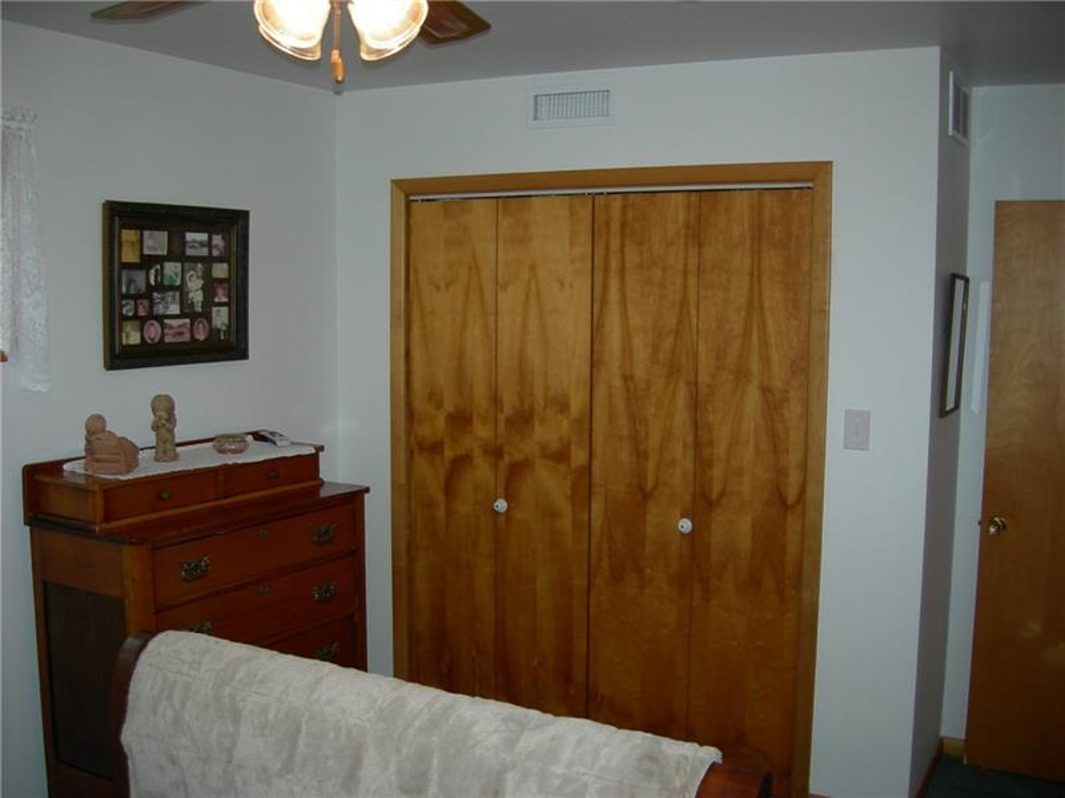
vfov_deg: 39.7
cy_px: 399
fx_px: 1108
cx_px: 532
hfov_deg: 51.4
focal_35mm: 36
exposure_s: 1/60.1
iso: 64
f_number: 2.7
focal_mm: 7.5
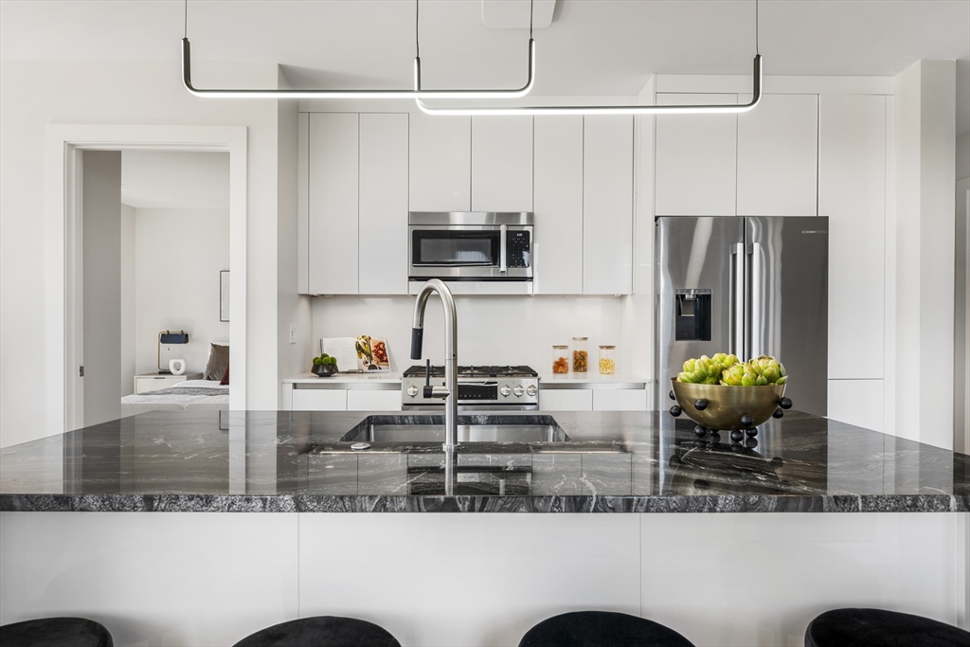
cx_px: 485
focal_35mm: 20
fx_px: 539
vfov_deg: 61.9
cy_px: 324
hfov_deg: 84.0
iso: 64
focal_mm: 20
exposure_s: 1/3
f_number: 5.6
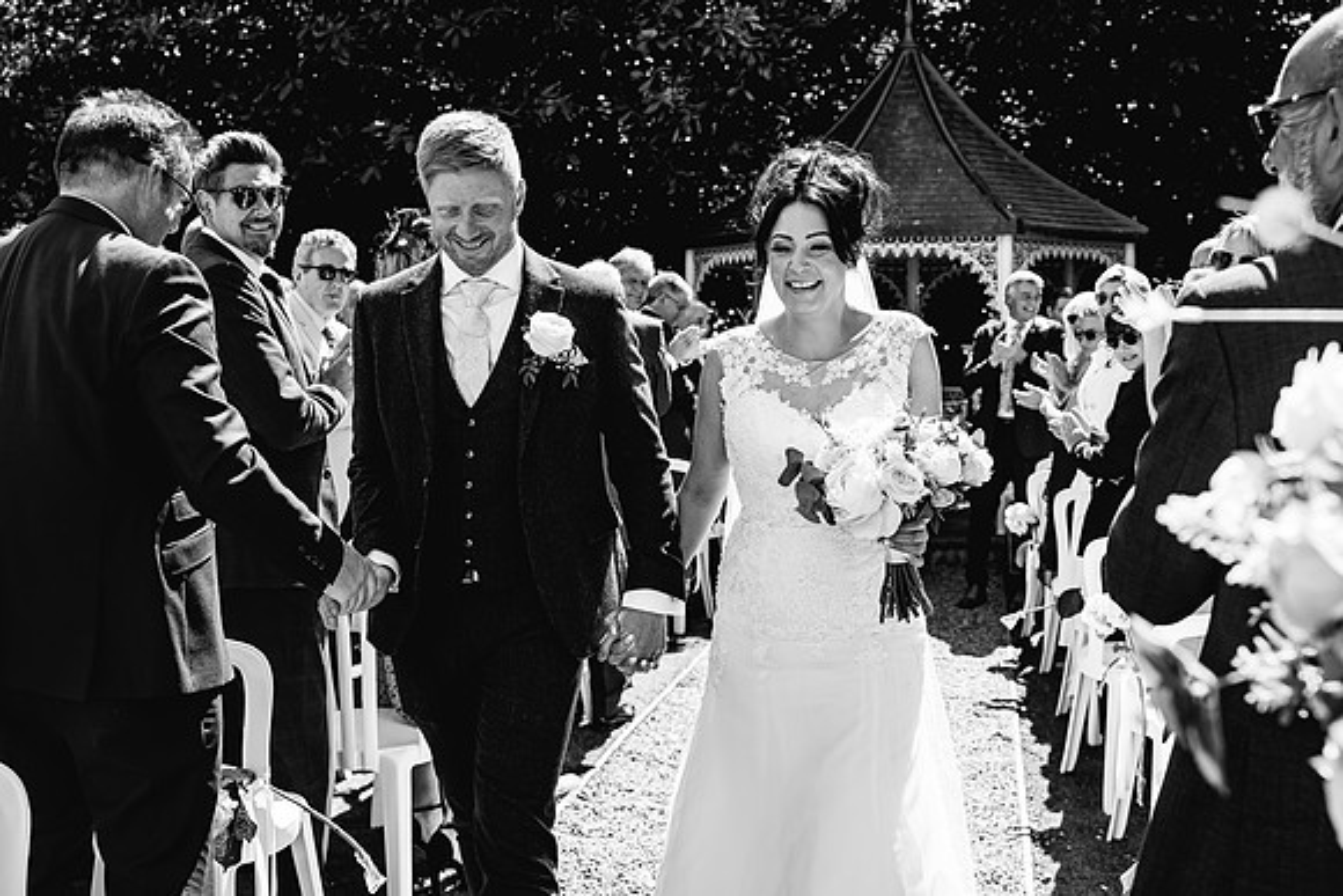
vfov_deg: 33.4
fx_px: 1493
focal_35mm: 40
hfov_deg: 48.4
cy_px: 448
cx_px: 672
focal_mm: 40
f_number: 5
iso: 200
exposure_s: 1/640
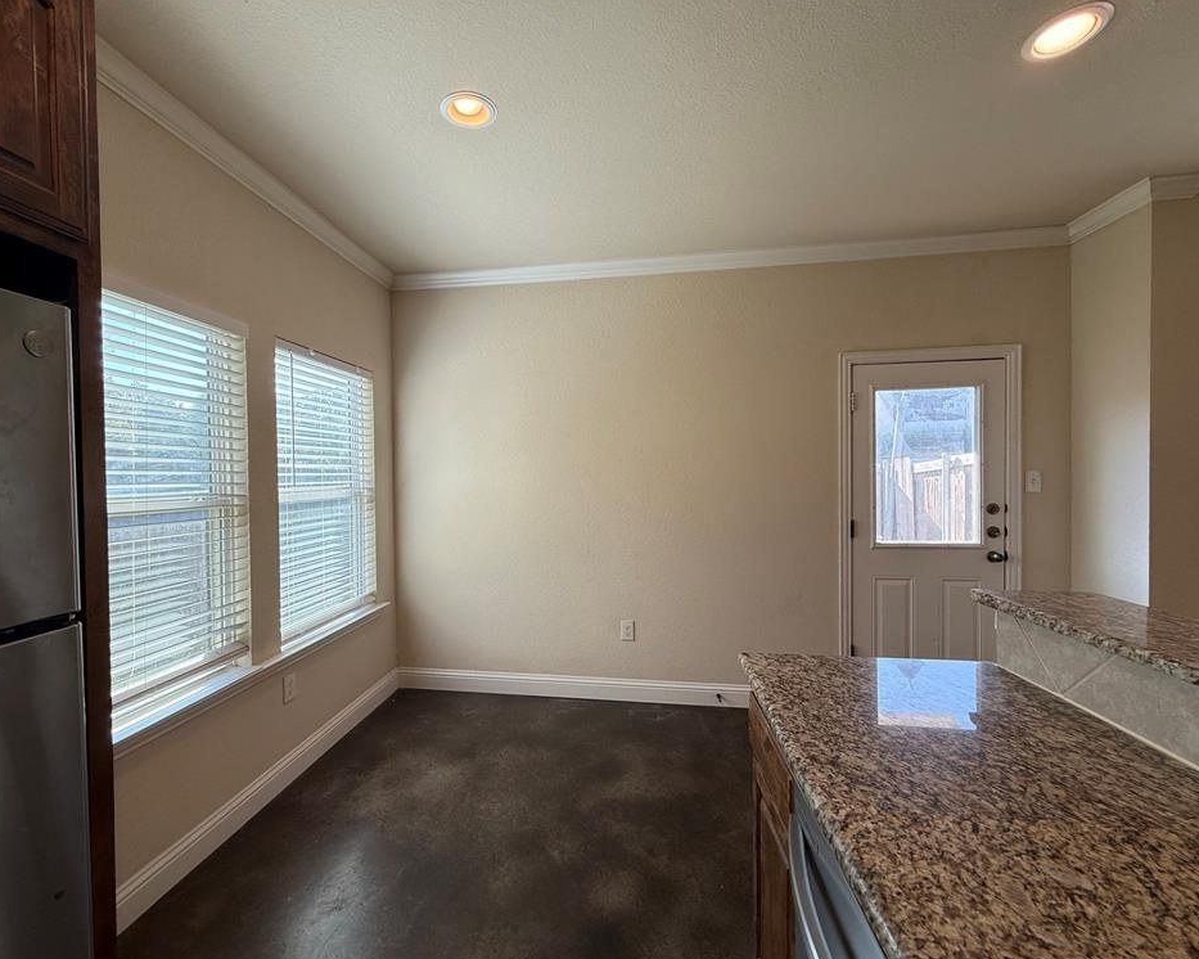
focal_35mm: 15
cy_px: 482
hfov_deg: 96.7
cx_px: 560
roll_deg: +0.8
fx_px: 532
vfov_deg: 84.0
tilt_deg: +0.0
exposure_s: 1/203
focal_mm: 2.22
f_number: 2.2
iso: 64
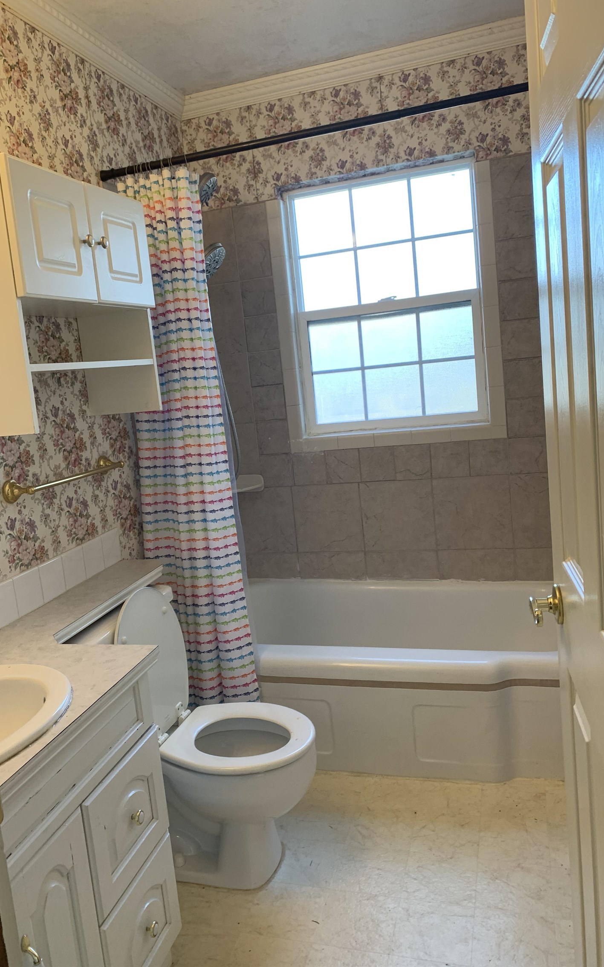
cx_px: 273
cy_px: 476
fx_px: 738
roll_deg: +6.4
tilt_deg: -8.2
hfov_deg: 44.5
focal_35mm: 28
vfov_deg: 66.5
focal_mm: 4.25
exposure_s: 1/60
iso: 64
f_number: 1.8
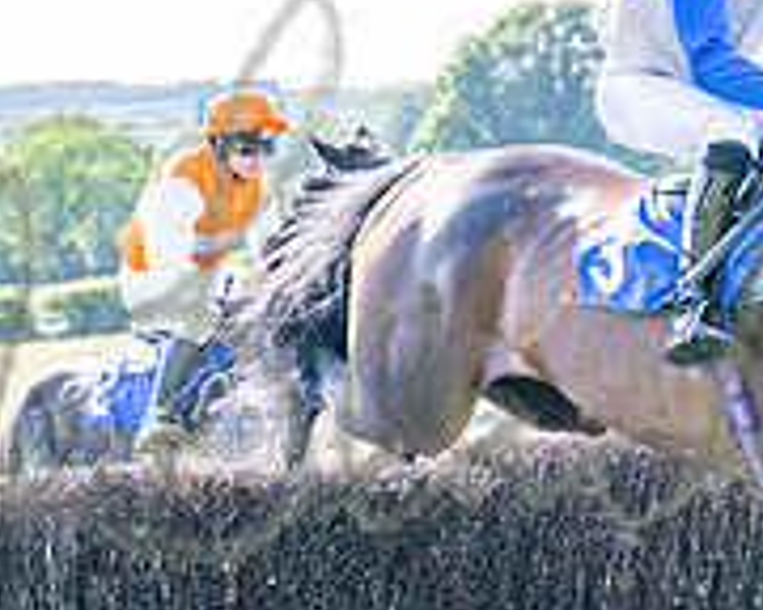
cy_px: 284
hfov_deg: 7.8
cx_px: 579
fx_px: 5578
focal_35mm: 247
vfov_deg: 6.3
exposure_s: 1/2000
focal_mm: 70
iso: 200
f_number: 4
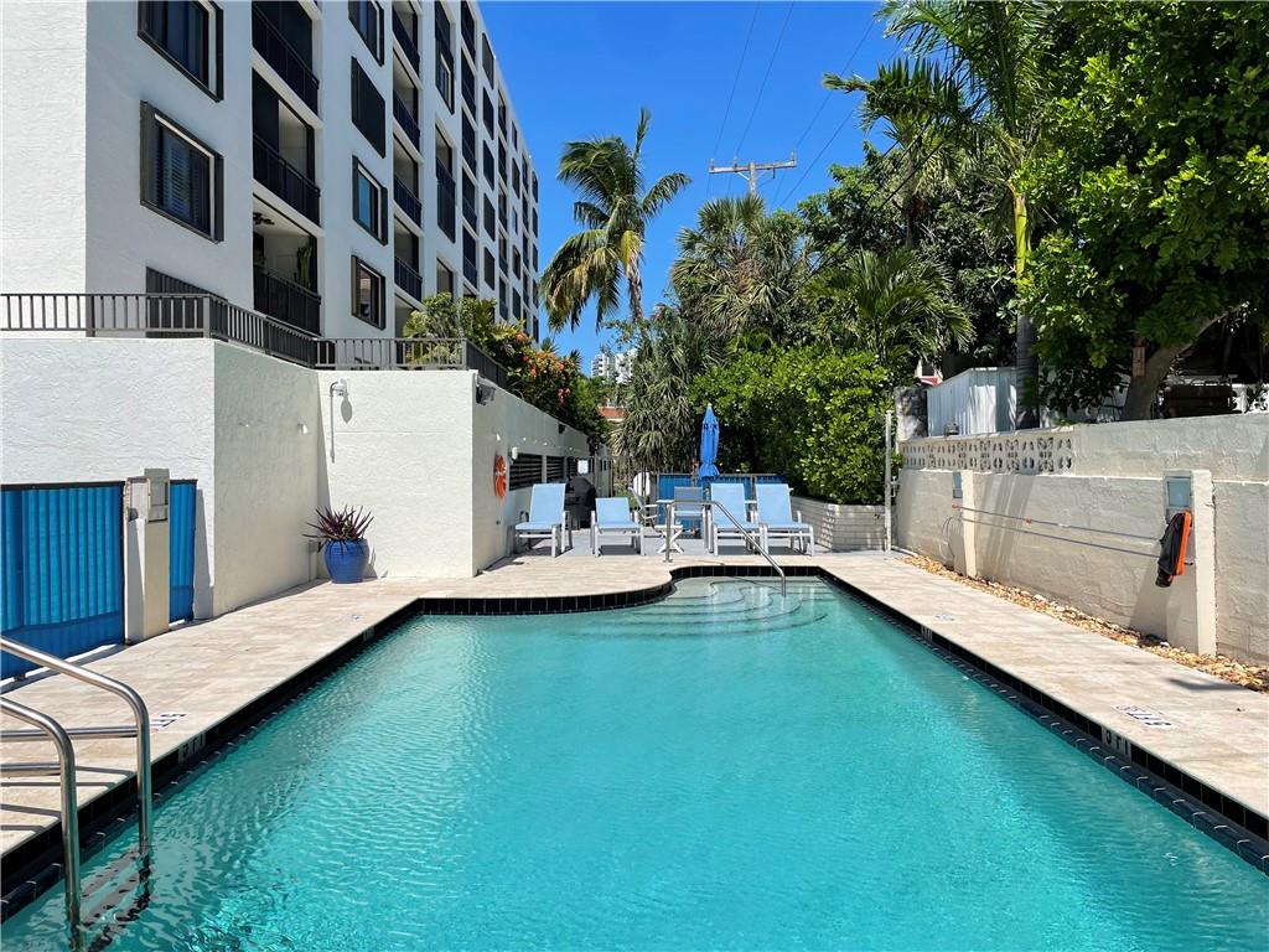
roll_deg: +0.1
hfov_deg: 67.3
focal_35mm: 26
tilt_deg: -0.2
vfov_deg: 53.1
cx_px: 634
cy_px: 476
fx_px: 953
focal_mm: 4.2
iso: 32
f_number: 1.6
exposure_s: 1/6494
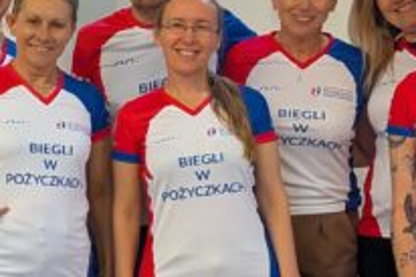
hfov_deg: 21.4
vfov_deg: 14.7
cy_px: 150
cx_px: 32
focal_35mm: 93
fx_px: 1074
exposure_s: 1/100
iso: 210
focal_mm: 4.53
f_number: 1.7
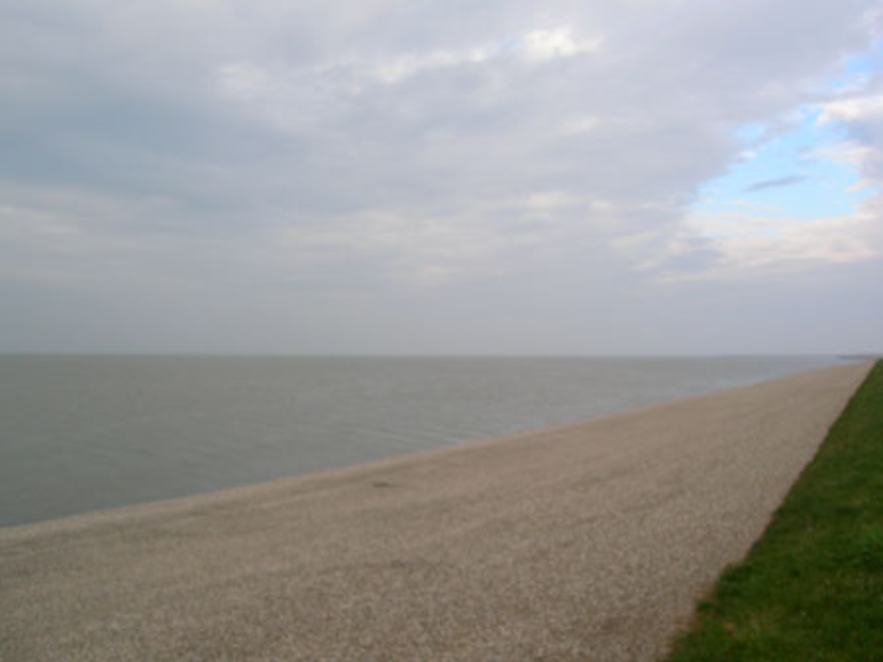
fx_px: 867
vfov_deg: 41.8
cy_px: 331
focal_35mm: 34
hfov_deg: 54.0
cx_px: 442
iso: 50
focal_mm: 5.7
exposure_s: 1/165
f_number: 4.9
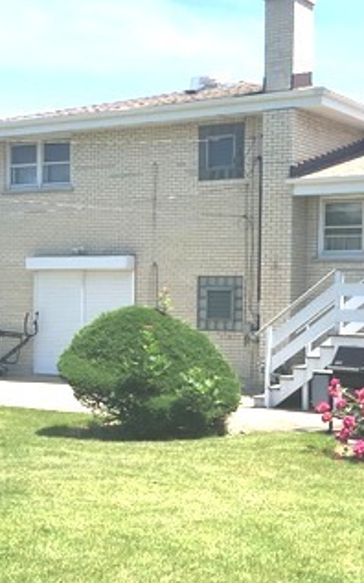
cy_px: 383
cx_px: 318
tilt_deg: -3.2
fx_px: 985
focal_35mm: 62
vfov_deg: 32.7
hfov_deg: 20.6
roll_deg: -1.2
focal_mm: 4.15
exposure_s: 1/1425
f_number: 2.2
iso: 25
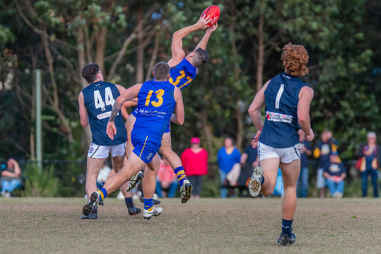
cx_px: 132
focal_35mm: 442
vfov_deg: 3.1
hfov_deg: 4.7
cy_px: 92
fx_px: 4675
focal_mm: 310
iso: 1000
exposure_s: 1/2000
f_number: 4
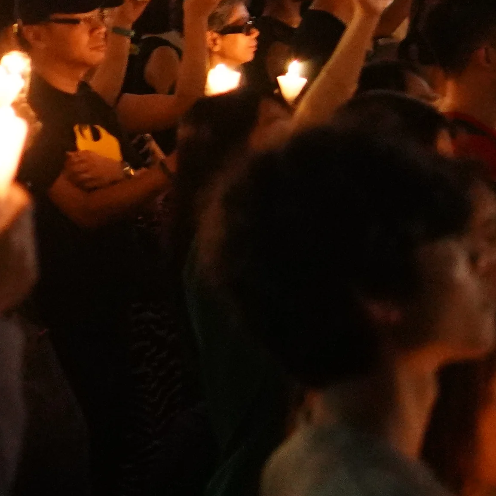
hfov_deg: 7.9
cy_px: -263
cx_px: -727
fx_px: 3323
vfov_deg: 8.3
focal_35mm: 205
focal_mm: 35
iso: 4000
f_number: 1.4
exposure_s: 1/30
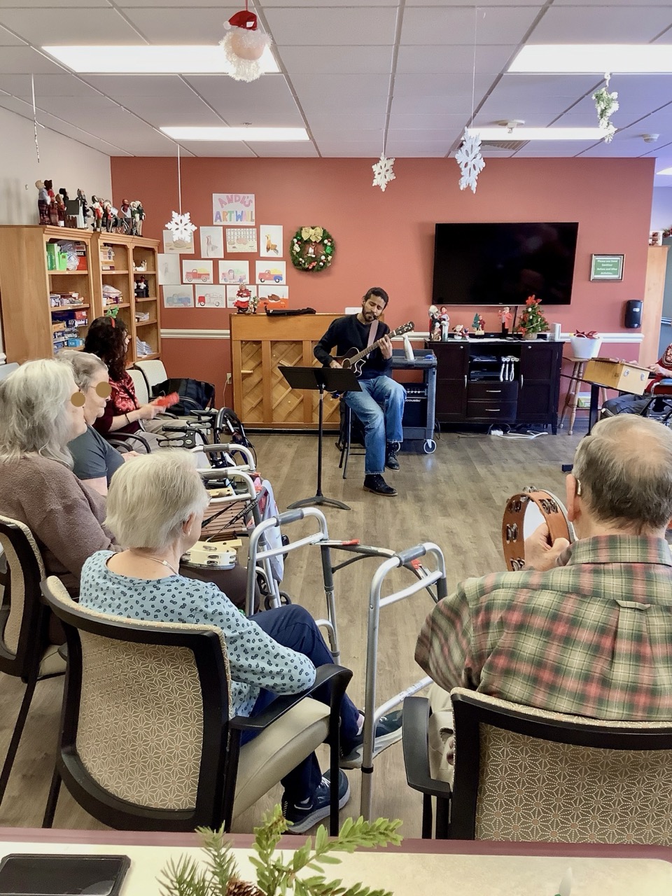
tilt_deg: -11.6
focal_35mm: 31
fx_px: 802
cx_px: 336
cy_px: 448
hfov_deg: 45.4
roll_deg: -1.3
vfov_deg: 58.4
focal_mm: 3.3
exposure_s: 1/60
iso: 160
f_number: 2.4
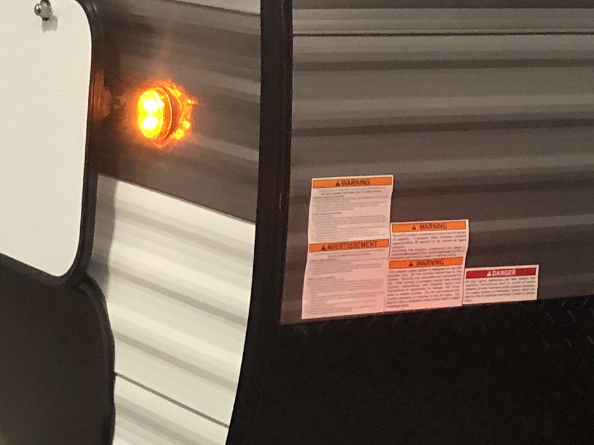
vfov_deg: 12.1
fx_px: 2059
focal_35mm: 120
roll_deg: -2.4
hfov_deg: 16.4
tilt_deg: -1.9
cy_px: -101
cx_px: 235
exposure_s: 1/15
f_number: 1.8
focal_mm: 3.99
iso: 64
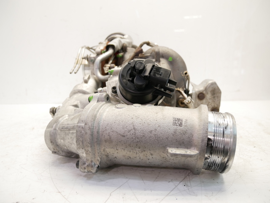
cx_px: 135
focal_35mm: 24
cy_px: 102
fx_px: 187
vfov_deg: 56.8
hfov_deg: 71.6
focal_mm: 12
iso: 640
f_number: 4
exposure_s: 1/60
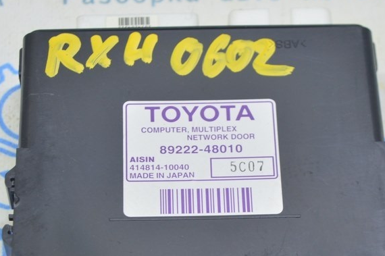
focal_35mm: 124
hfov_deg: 16.5
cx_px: 182
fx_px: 1325
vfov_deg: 11.0
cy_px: 179
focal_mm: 46
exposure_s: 1/20
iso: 400
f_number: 5.6
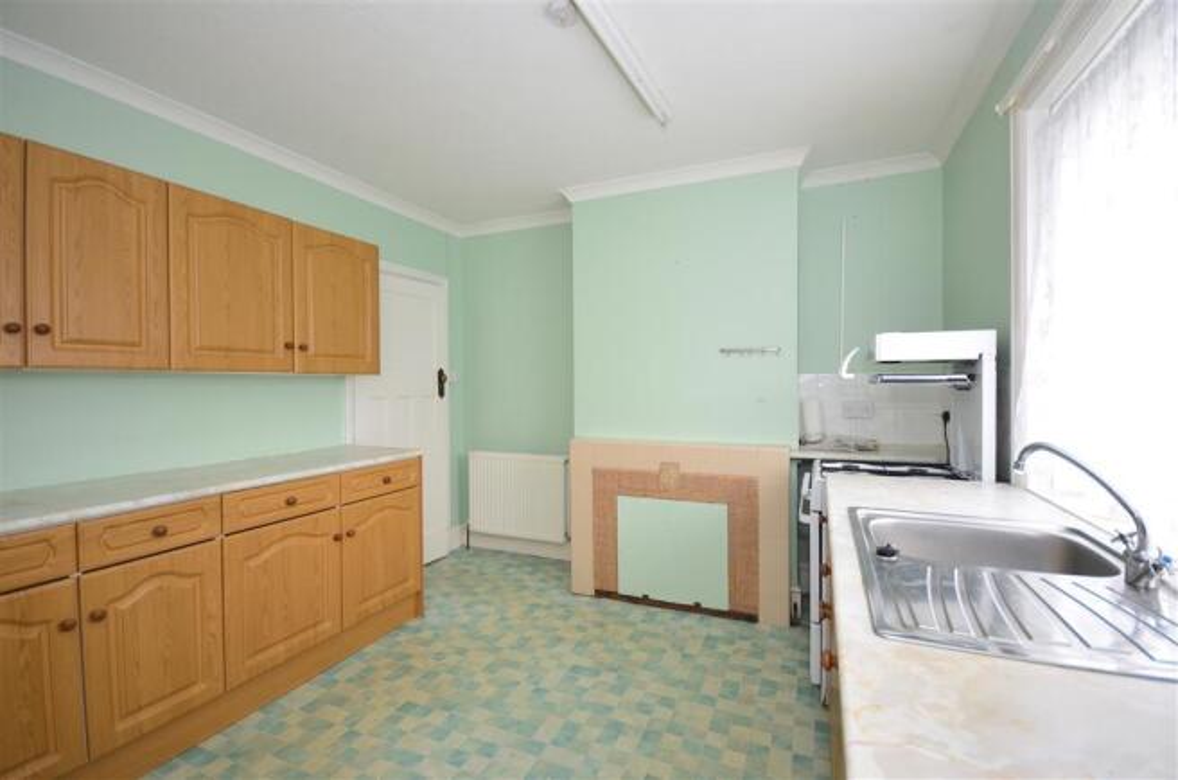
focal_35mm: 15
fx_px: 490
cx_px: 589
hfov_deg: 100.5
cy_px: 390
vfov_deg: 77.0
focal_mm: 10
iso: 200
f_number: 5
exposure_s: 1/15
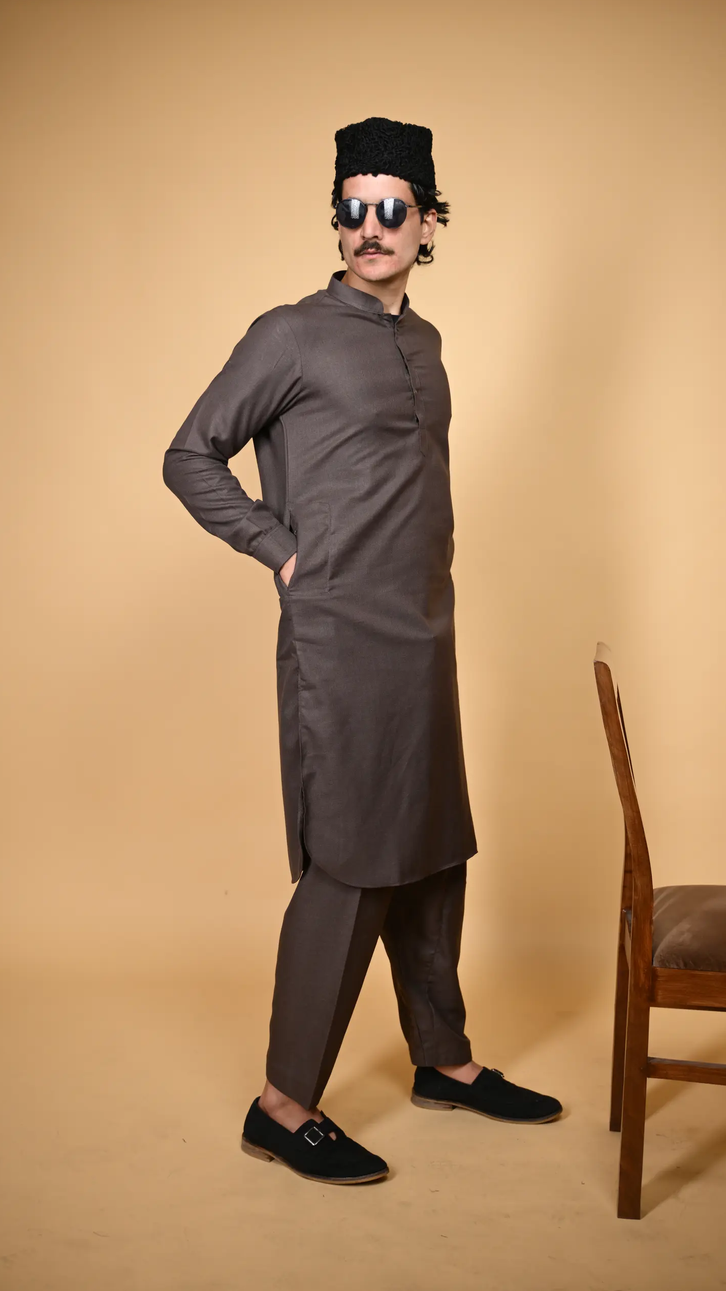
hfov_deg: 29.0
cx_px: 394
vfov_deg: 49.4
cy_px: 645
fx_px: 1403
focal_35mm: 41
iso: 100
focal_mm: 39
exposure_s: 1/200
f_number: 2.8
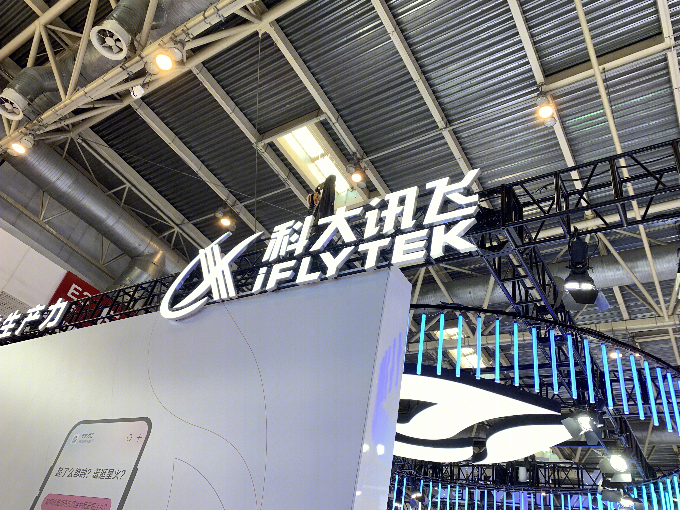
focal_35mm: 26
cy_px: 255
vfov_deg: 53.1
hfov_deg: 67.3
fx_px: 511
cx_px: 340
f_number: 1.8
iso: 40
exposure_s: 1/100
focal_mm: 4.25
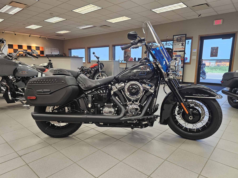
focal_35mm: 23
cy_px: 89
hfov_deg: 73.9
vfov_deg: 58.9
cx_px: 119
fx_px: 158
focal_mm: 6.3
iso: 250
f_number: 1.7
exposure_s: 1/120
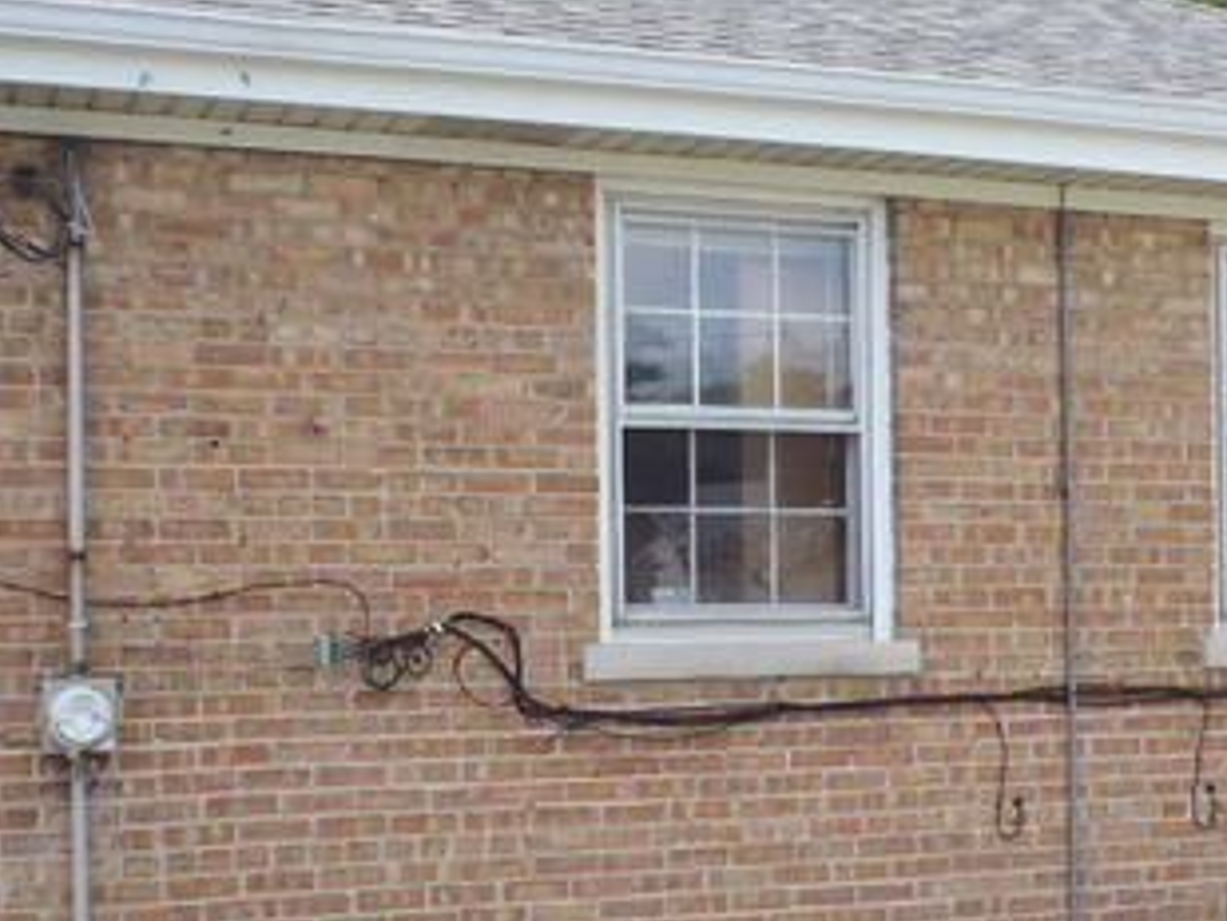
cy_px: 627
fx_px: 2057
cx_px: 822
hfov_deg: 32.9
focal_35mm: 58
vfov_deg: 25.1
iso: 80
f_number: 3.9
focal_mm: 5
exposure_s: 1/320
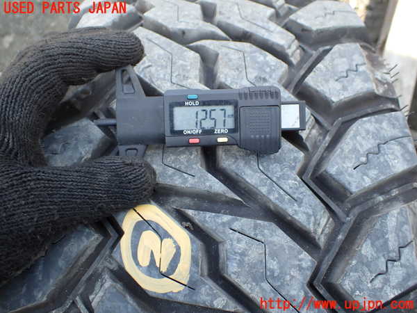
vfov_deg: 46.8
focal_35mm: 30
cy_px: 156
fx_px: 361
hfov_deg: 60.0
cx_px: 208
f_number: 2.3
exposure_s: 1/160
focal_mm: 5.4
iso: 100
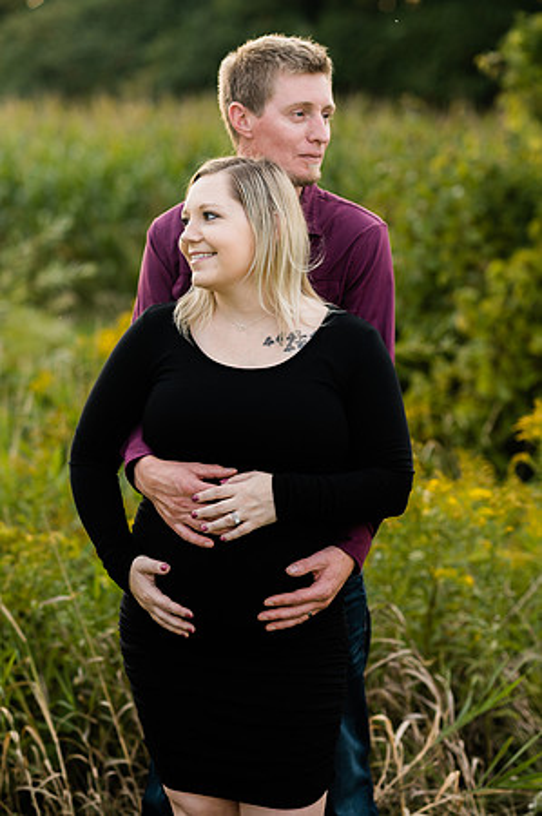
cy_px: 408
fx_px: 1924
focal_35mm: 85
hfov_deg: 16.0
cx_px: 271
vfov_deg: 23.9
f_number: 2.8
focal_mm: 85
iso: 200
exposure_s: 1/640
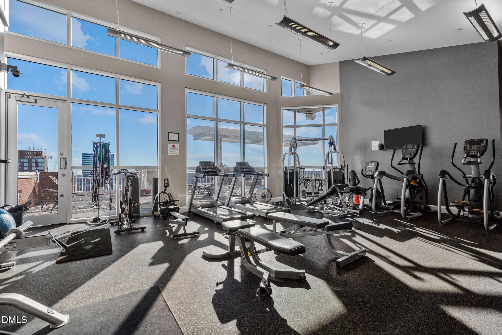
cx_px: 251
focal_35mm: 16
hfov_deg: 96.7
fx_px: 223
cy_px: 168
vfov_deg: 73.7
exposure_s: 1/20
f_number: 8
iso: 400
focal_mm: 16
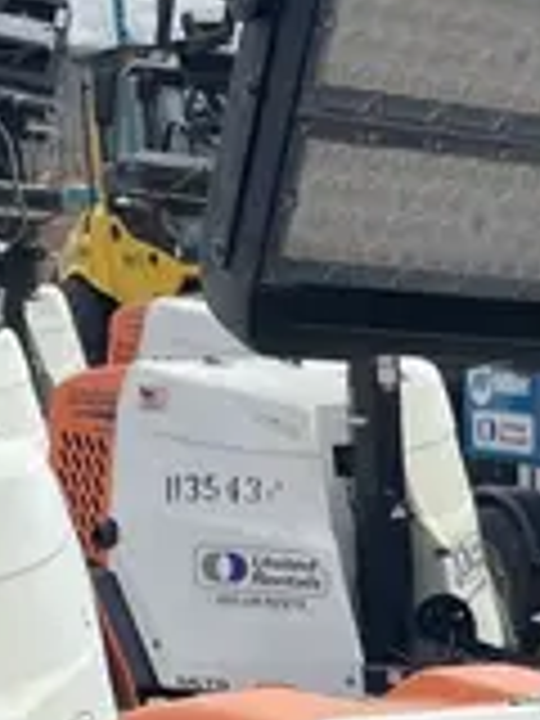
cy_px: 992
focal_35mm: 119
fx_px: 2475
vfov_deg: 15.6
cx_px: 868
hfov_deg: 11.8
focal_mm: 4.2
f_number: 1.6
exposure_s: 1/2451
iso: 32
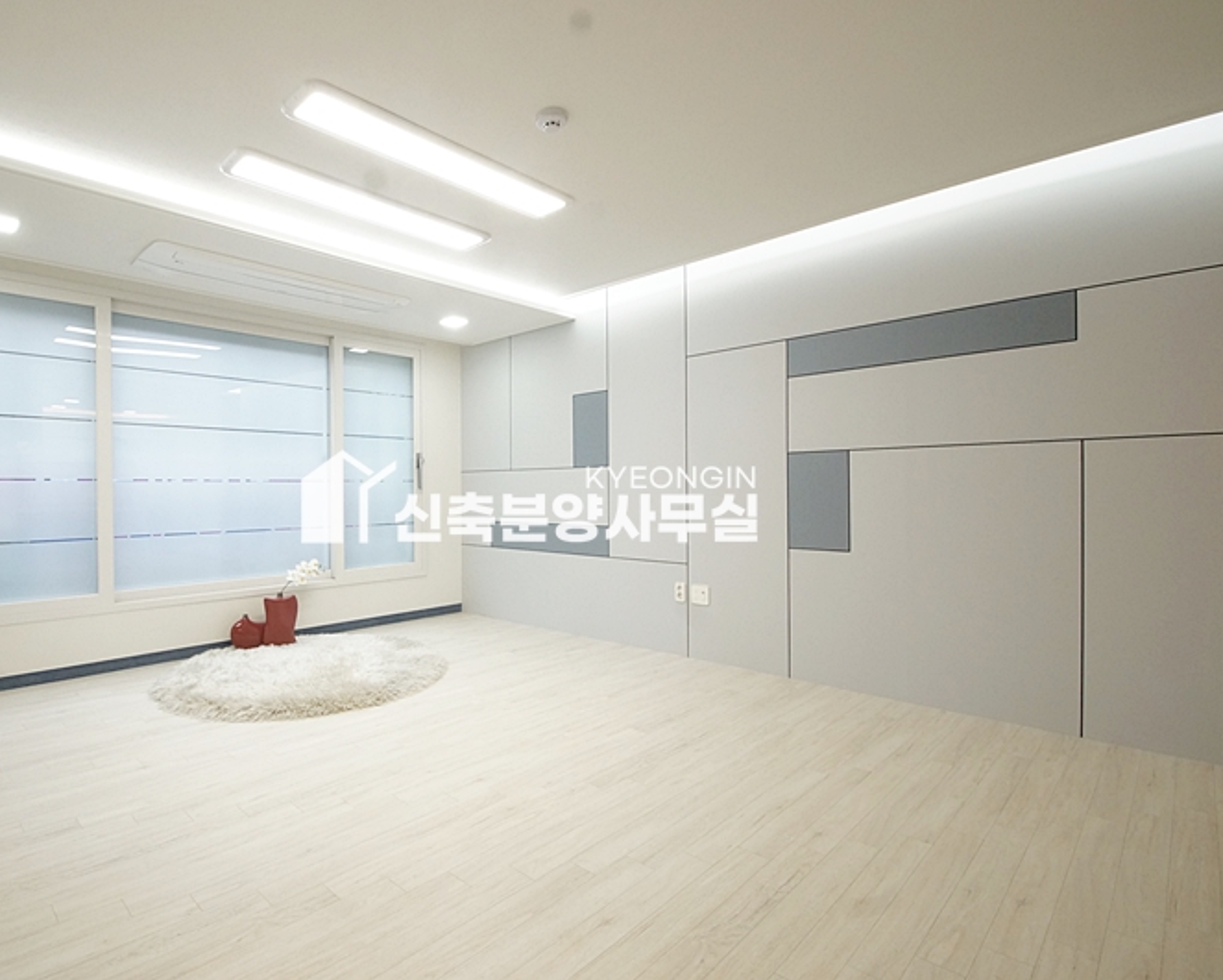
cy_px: 490
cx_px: 528
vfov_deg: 77.0
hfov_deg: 89.1
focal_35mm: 17
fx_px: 616
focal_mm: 10
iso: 1600
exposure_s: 1/50
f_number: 9
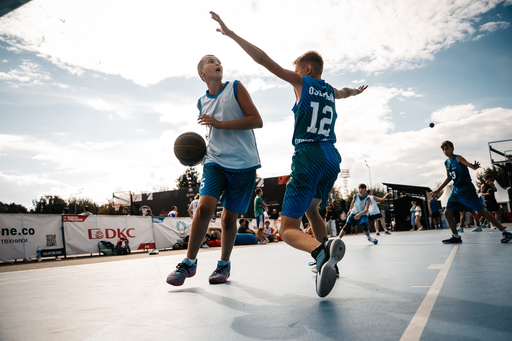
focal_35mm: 28
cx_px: 256
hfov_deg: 65.5
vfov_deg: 46.4
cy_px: 170
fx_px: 398
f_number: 2.8
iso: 400
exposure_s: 1/8000
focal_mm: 28
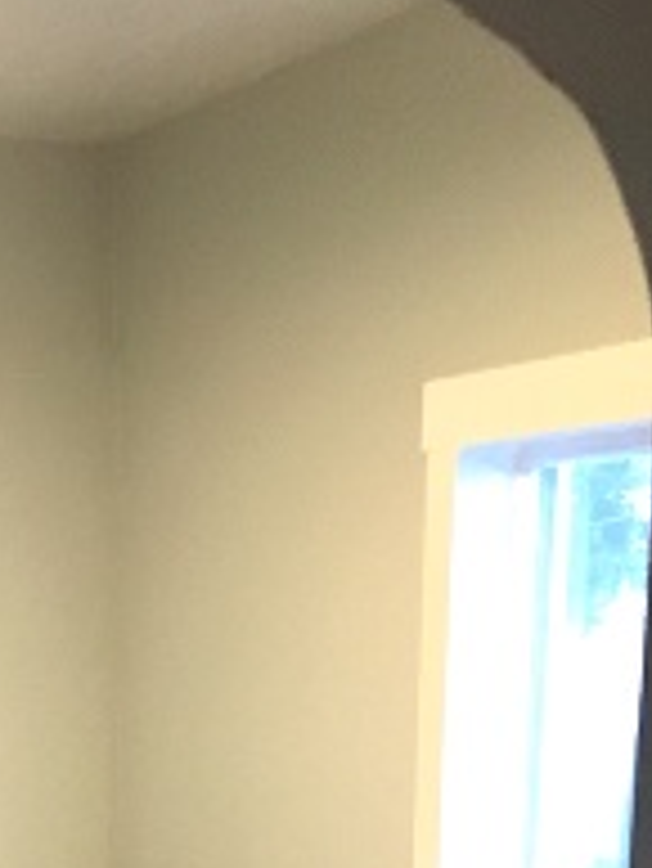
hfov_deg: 19.2
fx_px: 1806
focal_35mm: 72
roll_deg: +2.5
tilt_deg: -12.9
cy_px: 1070
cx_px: -153
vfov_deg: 24.3
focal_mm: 4.15
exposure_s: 1/17
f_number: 2.2
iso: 200
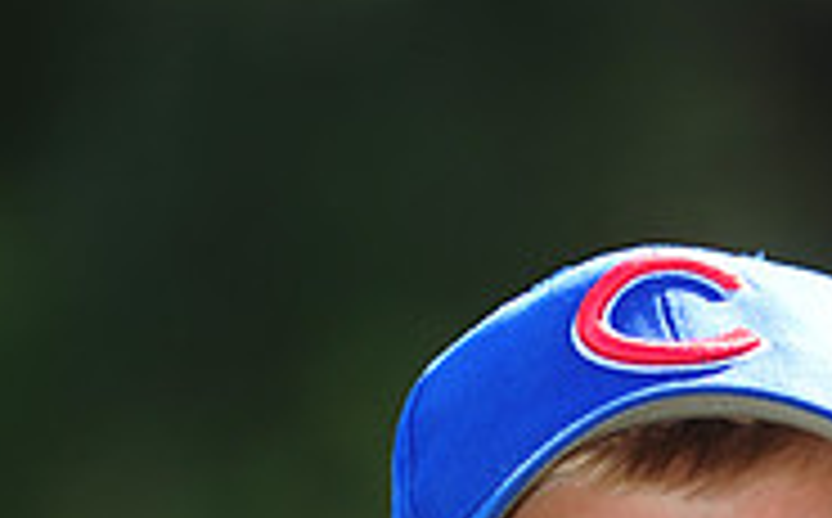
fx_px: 14490
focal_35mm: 640
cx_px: 666
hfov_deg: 3.3
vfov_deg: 2.0
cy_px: 1153
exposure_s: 1/400
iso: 200
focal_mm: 200
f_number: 4.5
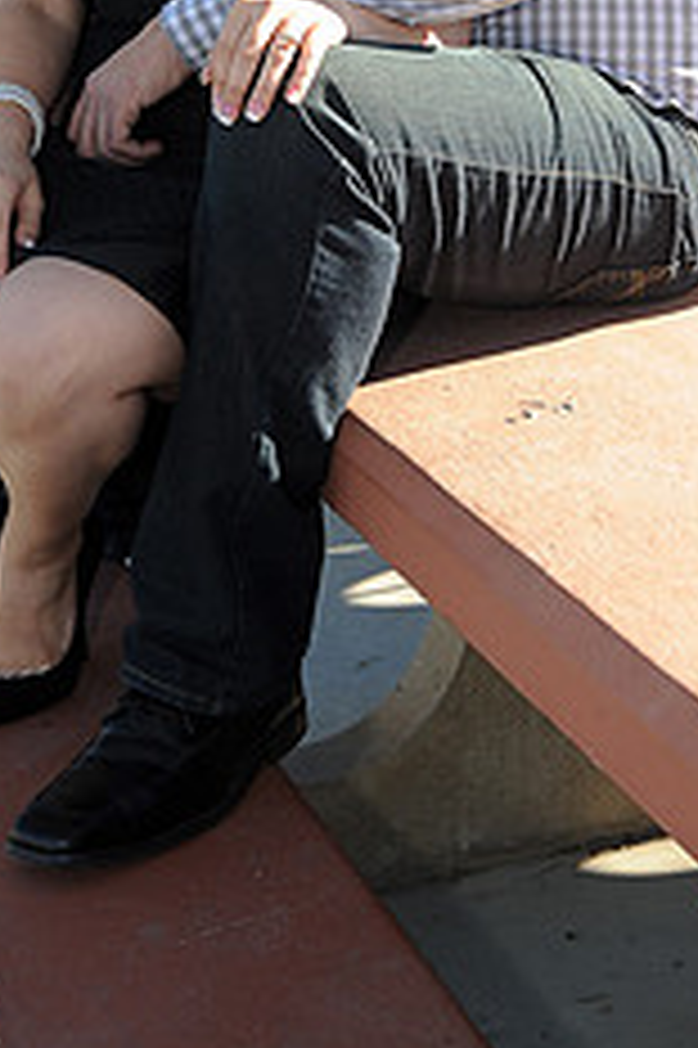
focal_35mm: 87
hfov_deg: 15.7
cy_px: 90
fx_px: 2534
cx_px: 277
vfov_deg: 22.8
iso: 200
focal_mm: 45
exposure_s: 1/160
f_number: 8
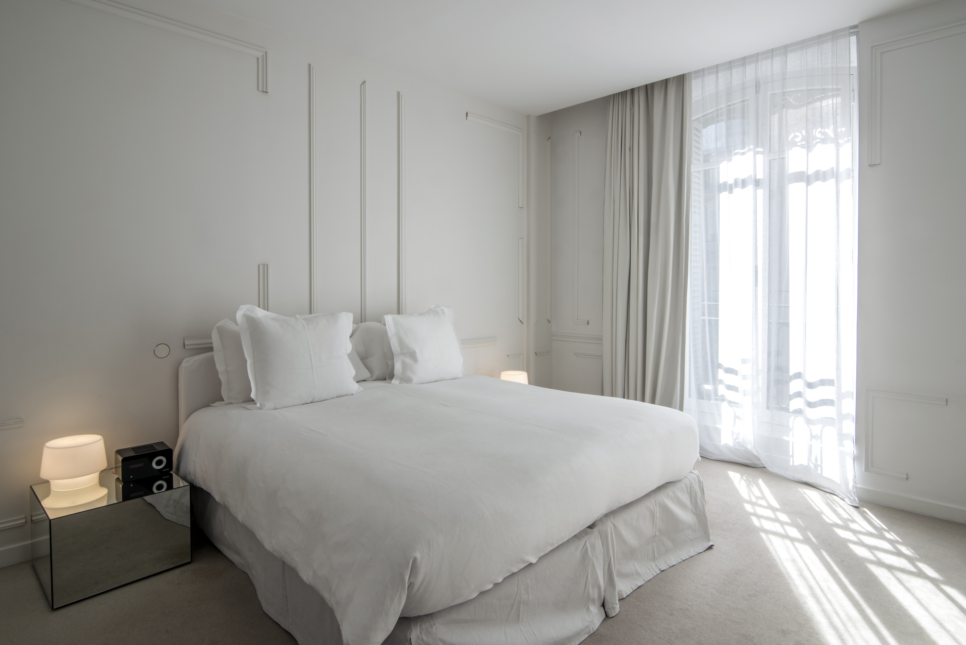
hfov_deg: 86.9
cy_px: 322
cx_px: 483
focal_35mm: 19
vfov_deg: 64.6
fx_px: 510
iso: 100
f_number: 22
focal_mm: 19
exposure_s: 1/5
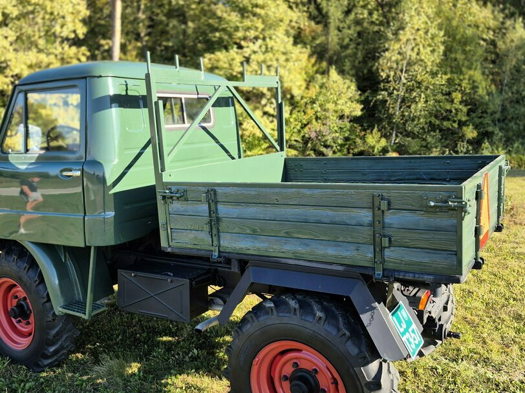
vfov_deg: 41.8
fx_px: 516
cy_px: 203
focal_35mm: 34
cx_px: 222
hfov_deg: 53.7
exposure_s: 1/329
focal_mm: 5.4
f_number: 1.8
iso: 25
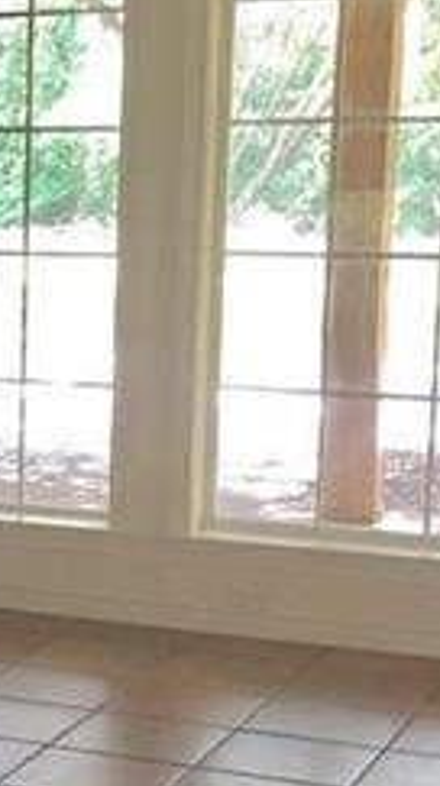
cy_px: 505
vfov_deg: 21.3
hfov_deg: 11.1
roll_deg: +0.1
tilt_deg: -9.6
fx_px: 2082
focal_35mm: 100
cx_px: -414
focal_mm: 4.15
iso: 32
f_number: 2.2
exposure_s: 1/15
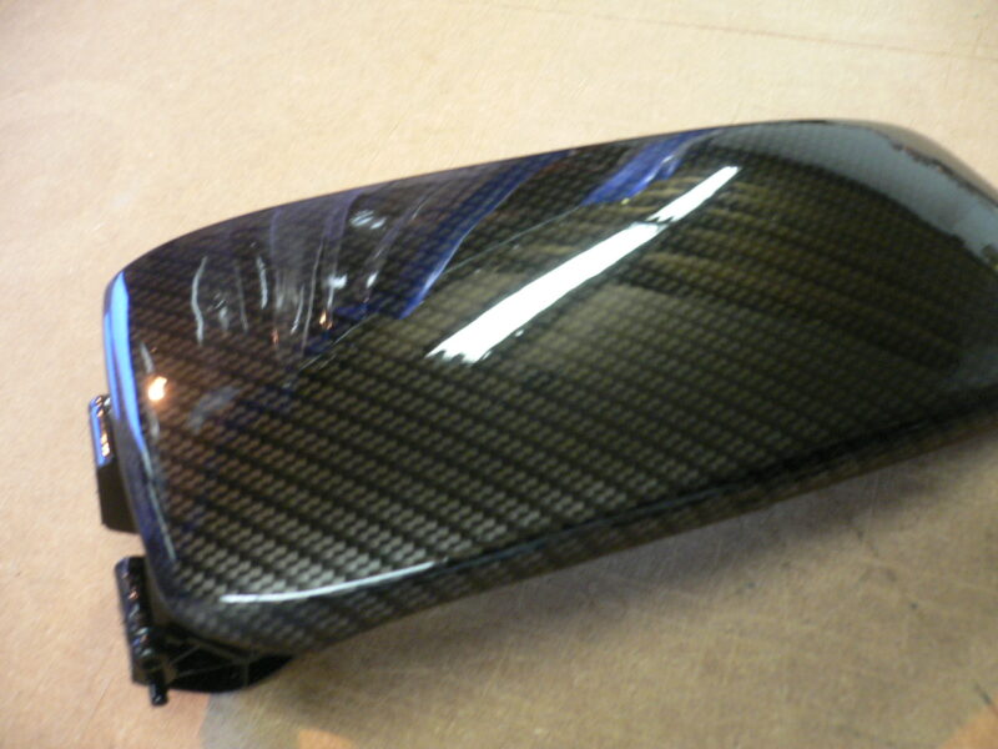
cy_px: 374
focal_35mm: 35
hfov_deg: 52.6
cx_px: 499
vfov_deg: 40.7
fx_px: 1009
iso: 200
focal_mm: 5.8
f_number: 2.8
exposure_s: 1/13
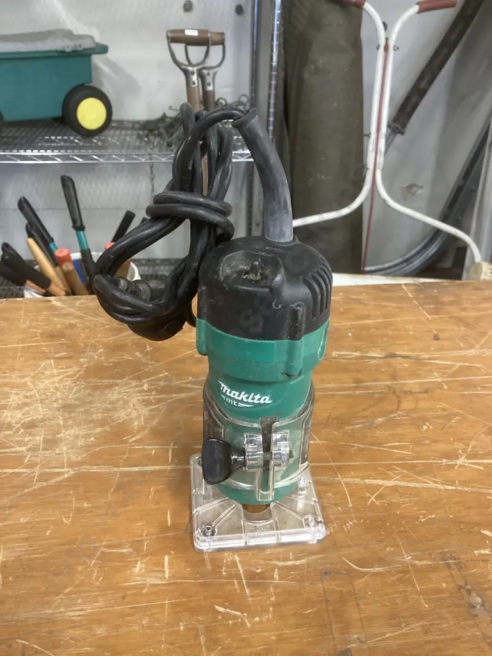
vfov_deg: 63.4
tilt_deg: -31.6
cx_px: 246
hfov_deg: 49.7
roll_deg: -1.0
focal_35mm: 28
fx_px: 531
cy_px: 328
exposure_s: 1/50
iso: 250
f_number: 1.8
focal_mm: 3.99
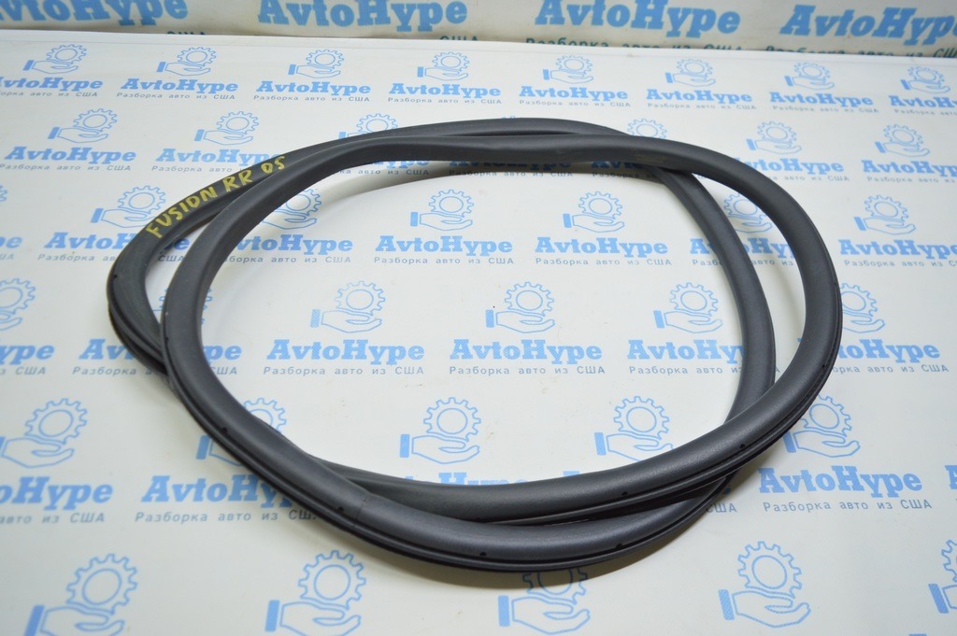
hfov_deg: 67.4
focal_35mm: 27
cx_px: 478
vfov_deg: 47.9
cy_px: 318
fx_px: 717
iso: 400
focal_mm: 18
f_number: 3.5
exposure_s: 1/60
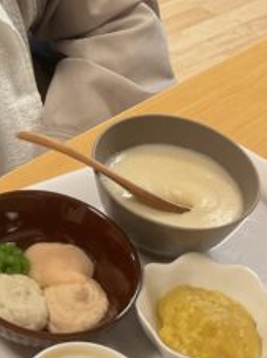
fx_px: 793
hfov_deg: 18.1
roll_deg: +1.1
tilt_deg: -27.2
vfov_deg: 24.4
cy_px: 17
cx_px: -54
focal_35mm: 77
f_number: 1.8
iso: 80
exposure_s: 1/60
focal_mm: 3
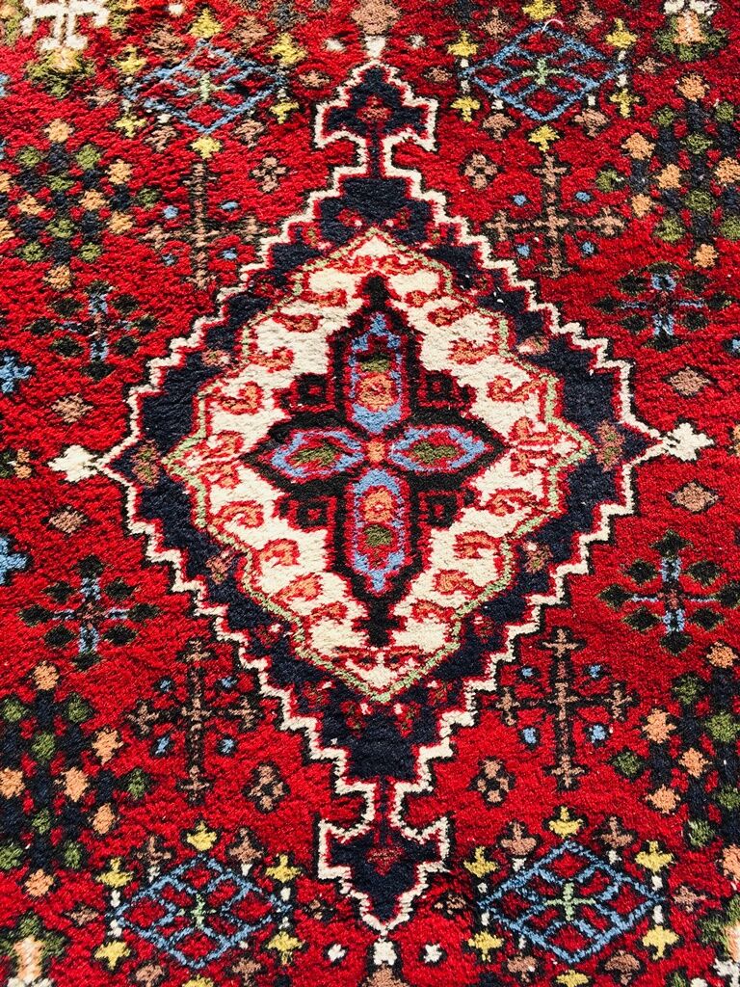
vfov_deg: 61.7
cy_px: 494
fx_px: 827
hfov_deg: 48.2
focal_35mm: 29
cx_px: 370
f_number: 2.2
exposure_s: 1/1080
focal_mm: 4.15
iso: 32
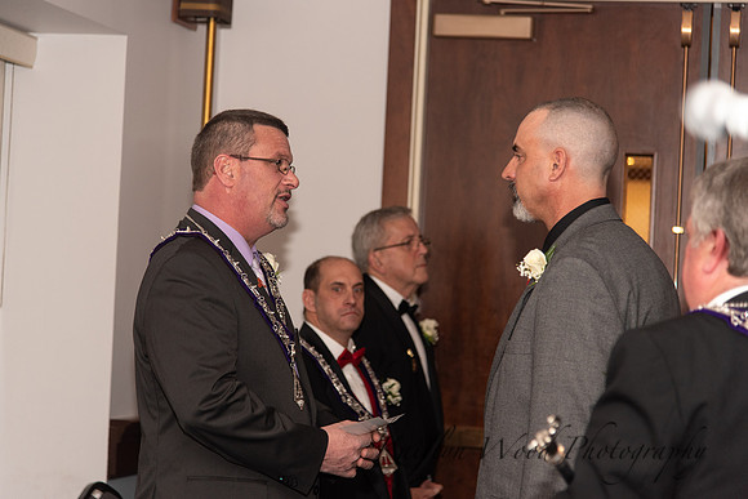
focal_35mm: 100
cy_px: 250
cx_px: 374
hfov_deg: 20.4
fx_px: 2078
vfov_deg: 13.7
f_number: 4
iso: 800
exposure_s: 1/200
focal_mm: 100
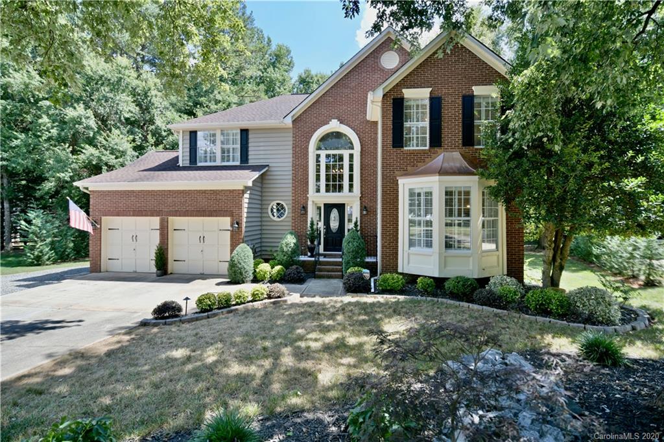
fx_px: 277
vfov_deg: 77.3
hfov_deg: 100.4
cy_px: 221
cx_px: 332
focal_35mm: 15
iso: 100
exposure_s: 1/400
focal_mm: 15
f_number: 2.8
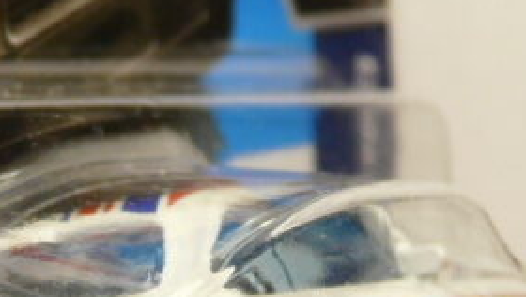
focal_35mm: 238
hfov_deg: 9.0
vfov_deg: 5.1
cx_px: 154
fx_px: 3322
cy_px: 312
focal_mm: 10.5
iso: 100
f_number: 3.2
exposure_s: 1/60
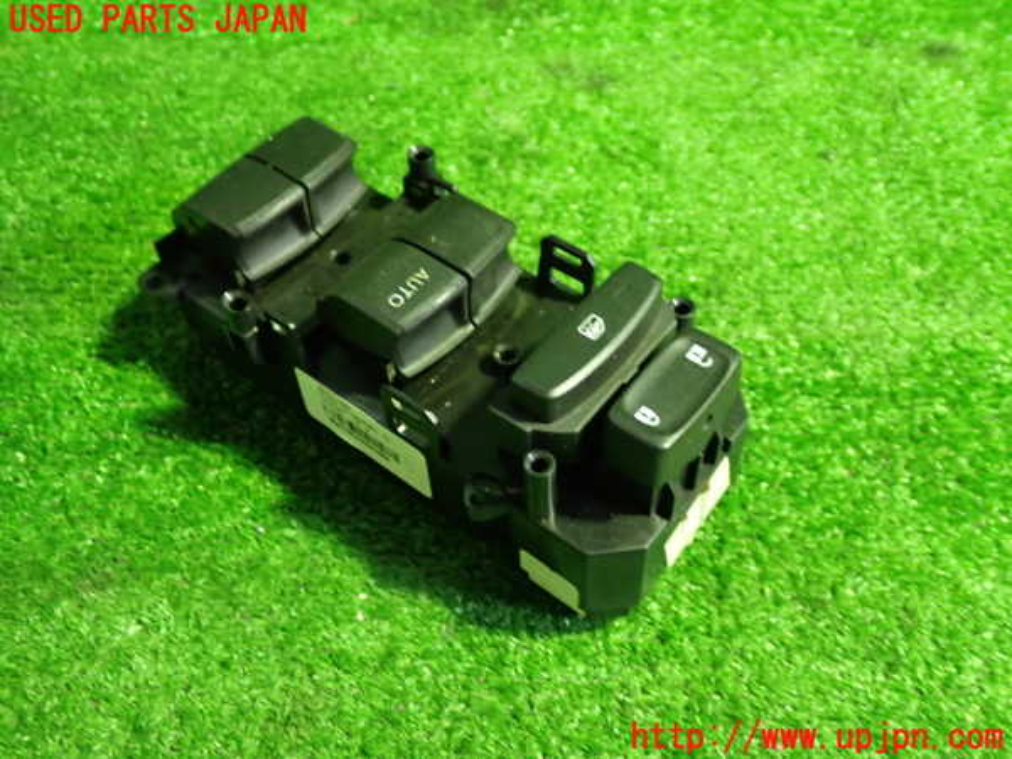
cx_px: 506
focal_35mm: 36
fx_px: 1052
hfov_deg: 51.4
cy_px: 380
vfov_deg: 39.7
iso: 800
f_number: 2.5
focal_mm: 6.37
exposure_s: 1/40
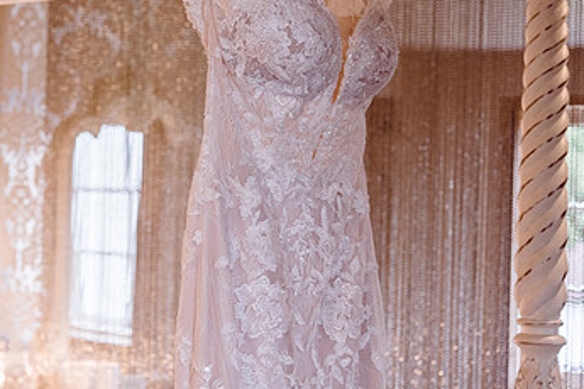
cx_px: 149
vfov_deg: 13.5
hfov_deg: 20.1
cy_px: 217
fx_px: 1638
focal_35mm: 101
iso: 1000
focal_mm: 60
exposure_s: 1/100
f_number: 4.5
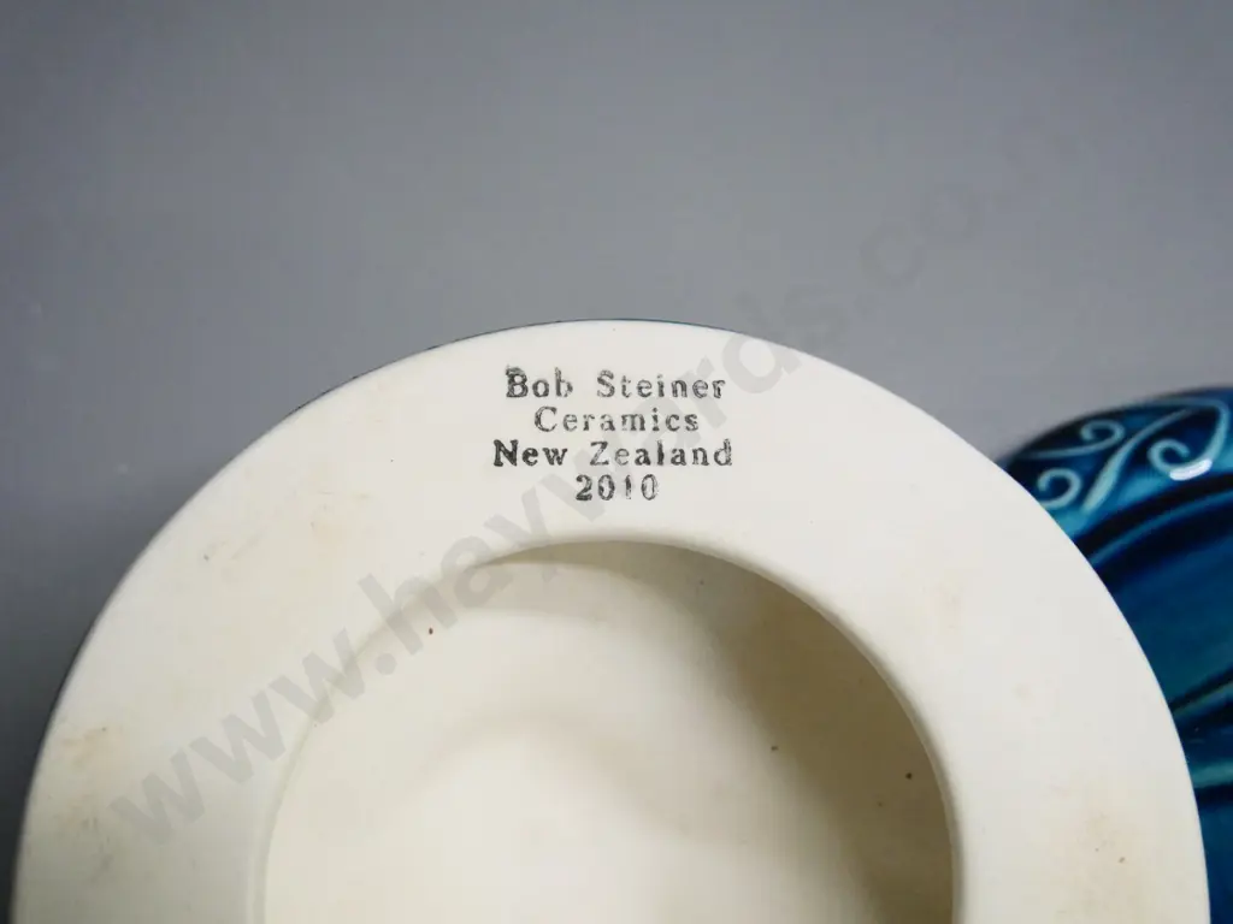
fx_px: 1425
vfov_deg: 36.0
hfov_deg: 46.8
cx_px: 616
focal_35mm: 40
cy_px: 462
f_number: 4.1
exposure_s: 1/400
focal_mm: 20
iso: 3200
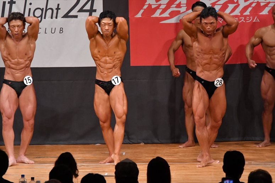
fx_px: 2176
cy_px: 92
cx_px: 138
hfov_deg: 7.2
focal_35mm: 285
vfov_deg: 4.8
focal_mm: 190
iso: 7200
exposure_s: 1/400
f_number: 5.6
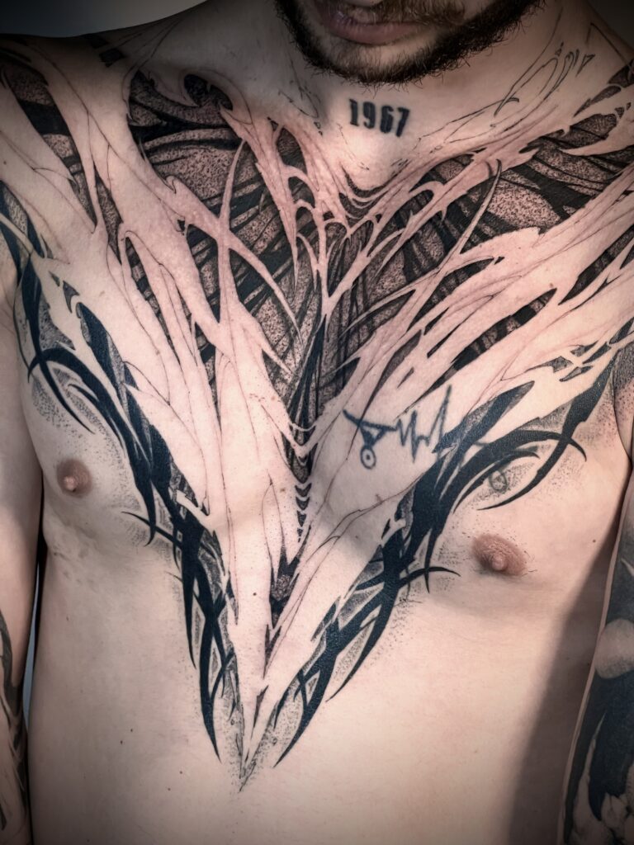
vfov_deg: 25.3
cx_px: 317
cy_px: 422
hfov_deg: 19.1
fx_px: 1880
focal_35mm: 77
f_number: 2.8
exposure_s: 1/50
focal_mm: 9
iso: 250
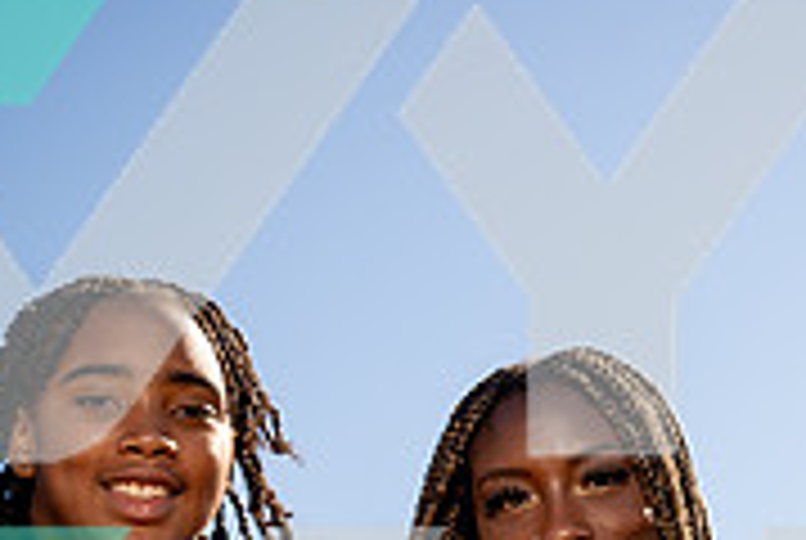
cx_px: 806
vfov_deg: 10.8
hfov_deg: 16.3
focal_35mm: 123
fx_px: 2758
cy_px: 767
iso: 100
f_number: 5.6
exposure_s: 1/250
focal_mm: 38
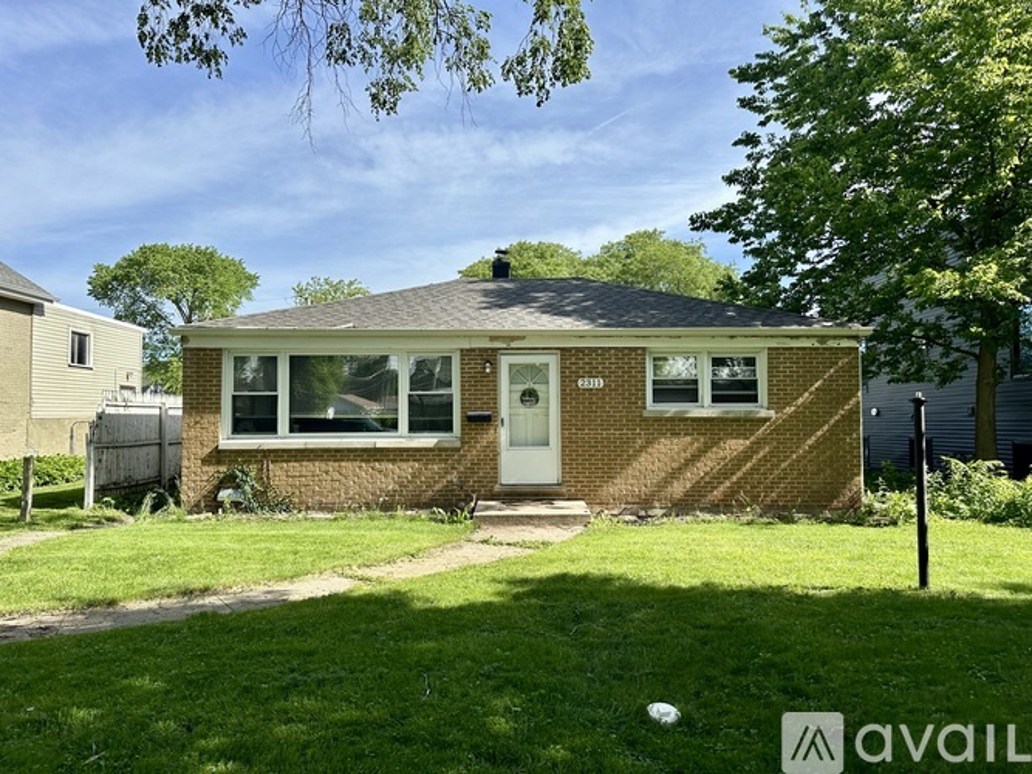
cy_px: 387
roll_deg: -0.5
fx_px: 715
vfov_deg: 56.8
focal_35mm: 24
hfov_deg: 71.6
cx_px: 516
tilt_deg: +1.8
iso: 80
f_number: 1.78
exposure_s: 1/3597
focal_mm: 6.86
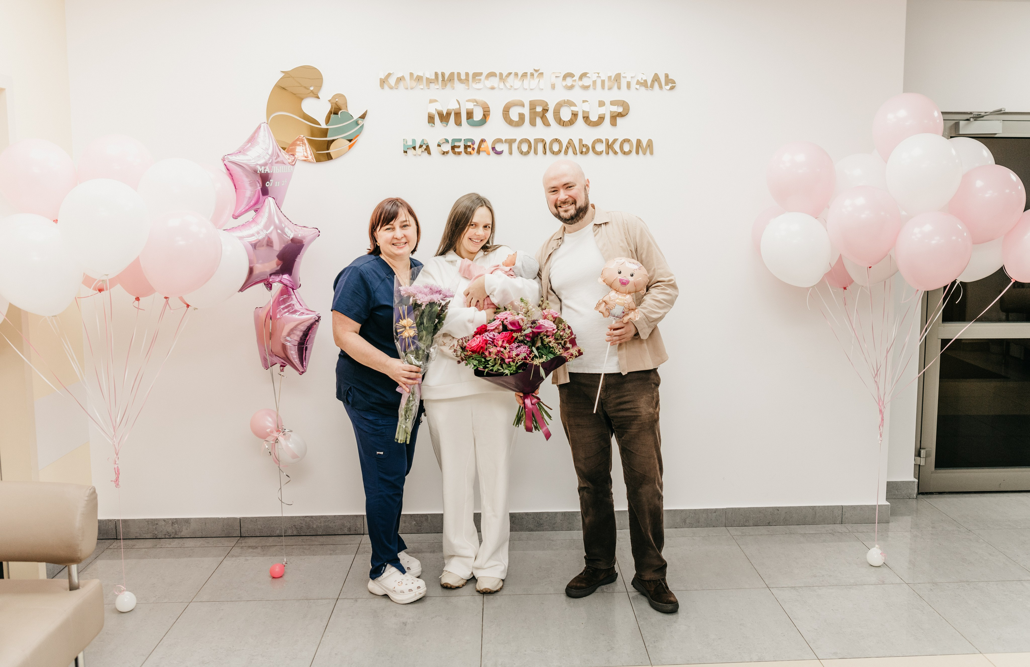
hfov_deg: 58.1
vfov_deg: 39.6
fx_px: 926
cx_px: 539
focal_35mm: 33
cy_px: 307
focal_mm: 30
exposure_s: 1/160
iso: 250
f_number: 4
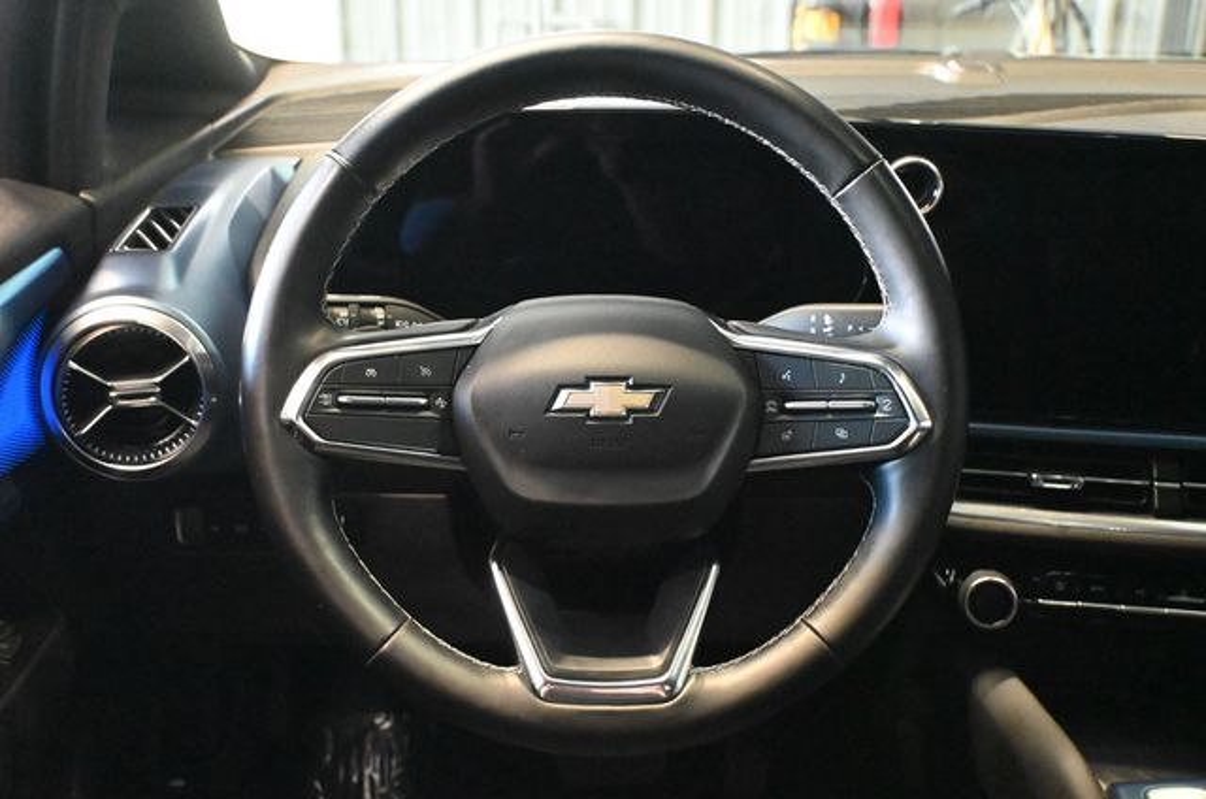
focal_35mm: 37
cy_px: 400
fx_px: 1229
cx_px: 603
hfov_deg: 52.3
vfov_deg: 36.0
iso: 12800
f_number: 4.2
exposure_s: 1/60
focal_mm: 24.5
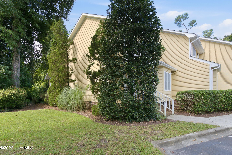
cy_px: 78
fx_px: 110
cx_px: 116
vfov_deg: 70.4
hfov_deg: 93.3
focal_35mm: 17
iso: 160
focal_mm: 17
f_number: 4.5
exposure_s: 1/125
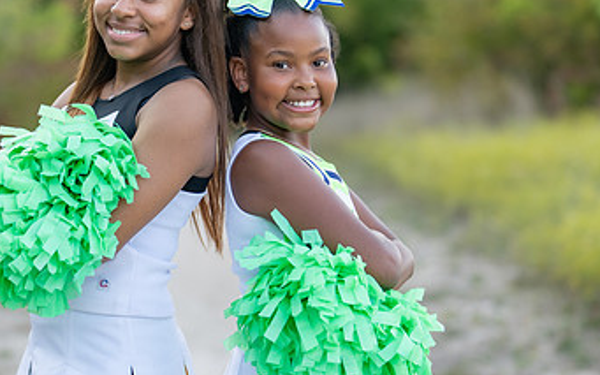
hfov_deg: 18.2
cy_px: 161
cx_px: 211
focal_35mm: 114
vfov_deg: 11.5
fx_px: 1864
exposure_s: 1/800
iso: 100
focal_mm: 50
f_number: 1.2
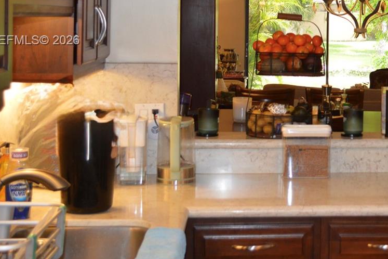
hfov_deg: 25.7
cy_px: 41
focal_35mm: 77
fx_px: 830
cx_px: 333
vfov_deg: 17.5
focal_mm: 24
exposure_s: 1/60
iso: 560
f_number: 4
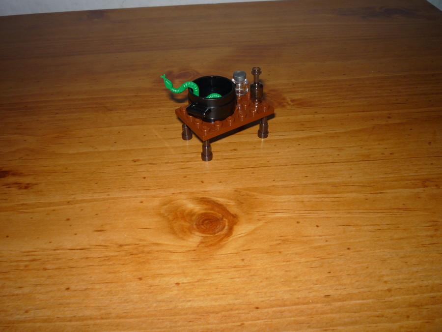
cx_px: 221
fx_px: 409
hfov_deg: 56.8
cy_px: 166
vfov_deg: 44.2
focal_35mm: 32
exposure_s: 1/30
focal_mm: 5.2
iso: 100
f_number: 4
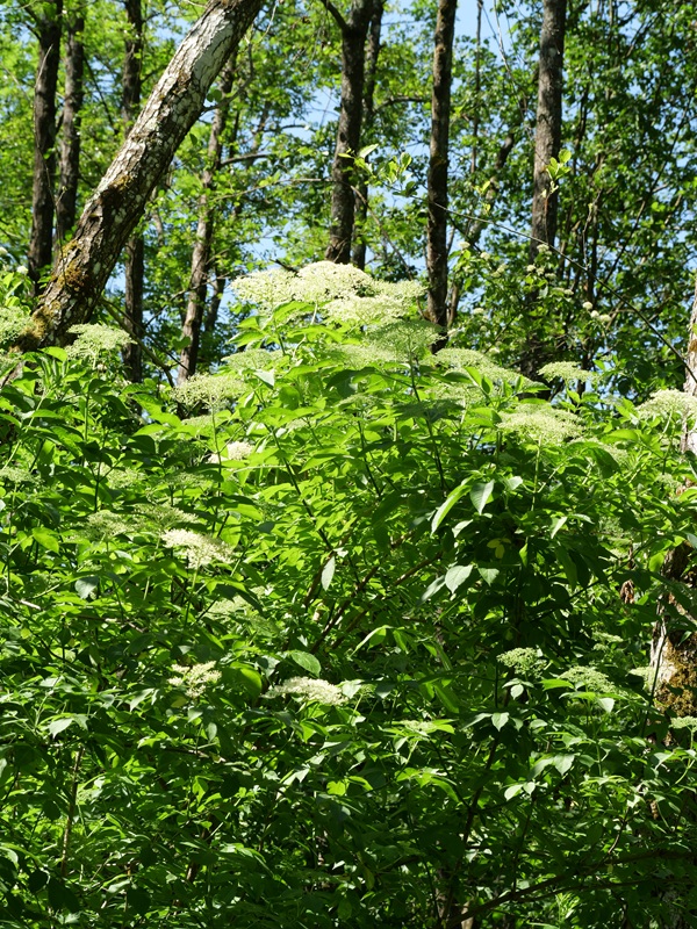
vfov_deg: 16.4
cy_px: 464
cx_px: 348
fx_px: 3222
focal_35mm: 120
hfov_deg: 12.3
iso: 160
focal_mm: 60
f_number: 8
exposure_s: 1/125
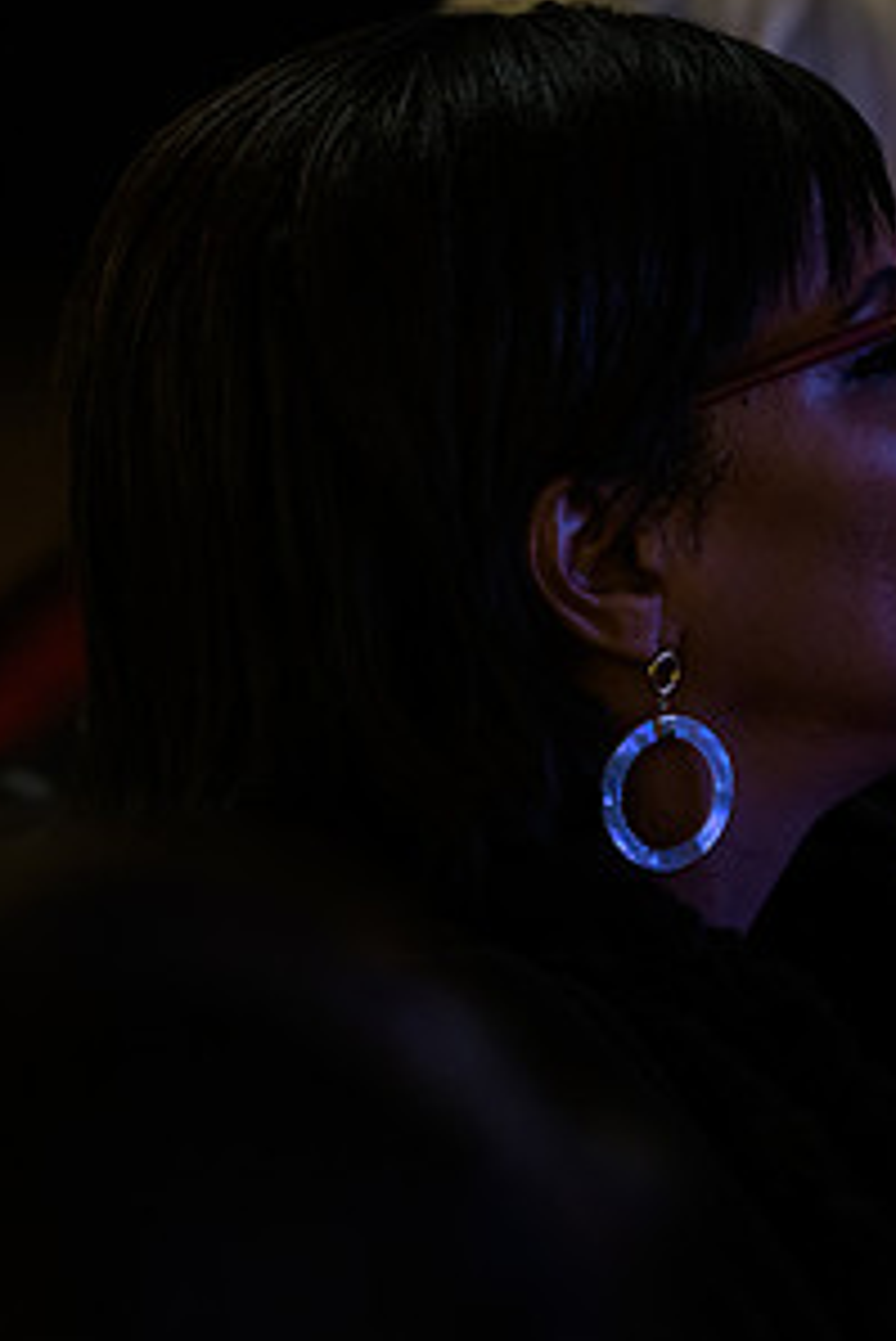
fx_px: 11969
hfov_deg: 4.3
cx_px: 1112
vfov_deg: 6.4
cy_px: 529
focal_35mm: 321
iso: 1600
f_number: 3.2
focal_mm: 165
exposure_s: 1/50
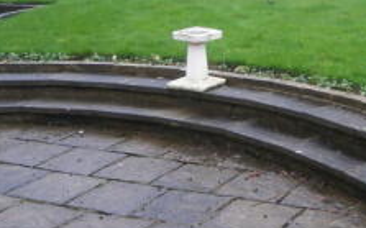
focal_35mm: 72
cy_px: -9
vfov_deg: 17.6
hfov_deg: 26.6
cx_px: 393
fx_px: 718
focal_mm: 4.7
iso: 100
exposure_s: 1/30
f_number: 2.8
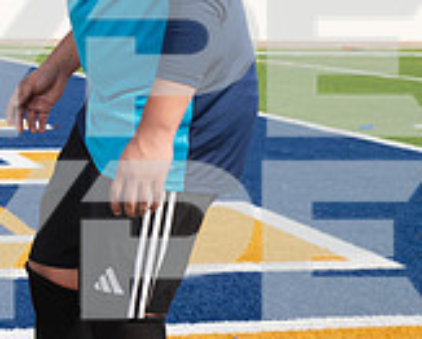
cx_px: 57
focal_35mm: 124
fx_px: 1551
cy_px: 60
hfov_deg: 15.3
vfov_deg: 12.4
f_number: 7.1
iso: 100
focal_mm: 48
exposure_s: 1/400
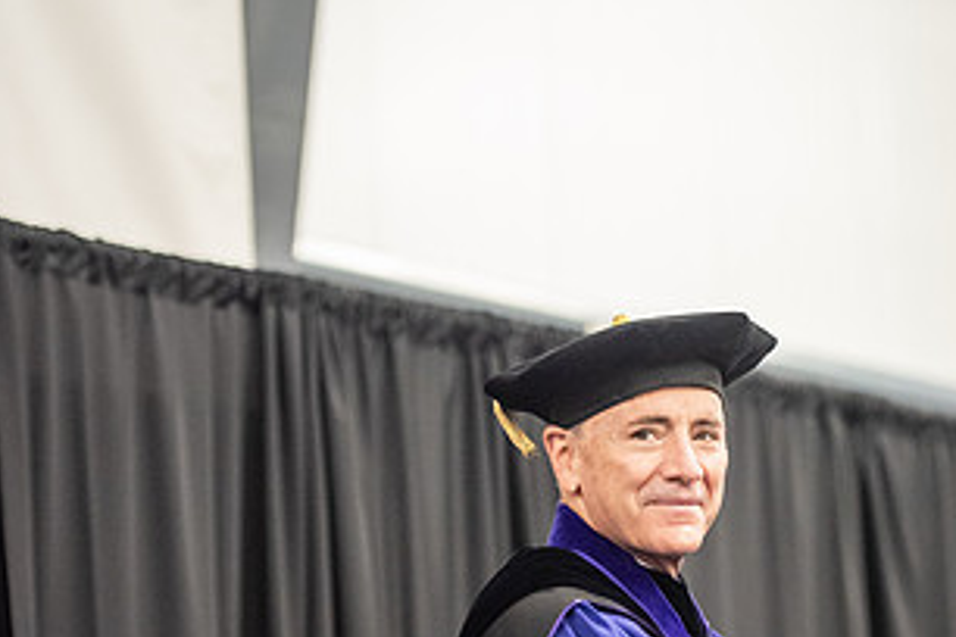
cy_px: 448
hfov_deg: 11.0
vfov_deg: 7.4
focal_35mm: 186
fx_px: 4939
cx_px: 890
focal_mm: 98
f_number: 3.2
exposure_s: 1/200
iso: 3200
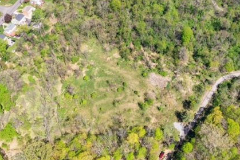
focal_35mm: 42
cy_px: 55
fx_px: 280
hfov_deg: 46.3
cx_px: 107
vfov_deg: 31.6
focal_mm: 8.38
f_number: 2.8
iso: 100
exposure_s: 1/1500
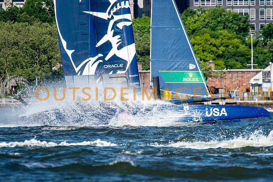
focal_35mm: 744
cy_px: 105
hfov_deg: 2.8
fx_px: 5638
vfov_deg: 1.8
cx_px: 151
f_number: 5.6
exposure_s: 1/2000
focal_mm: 420
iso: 500
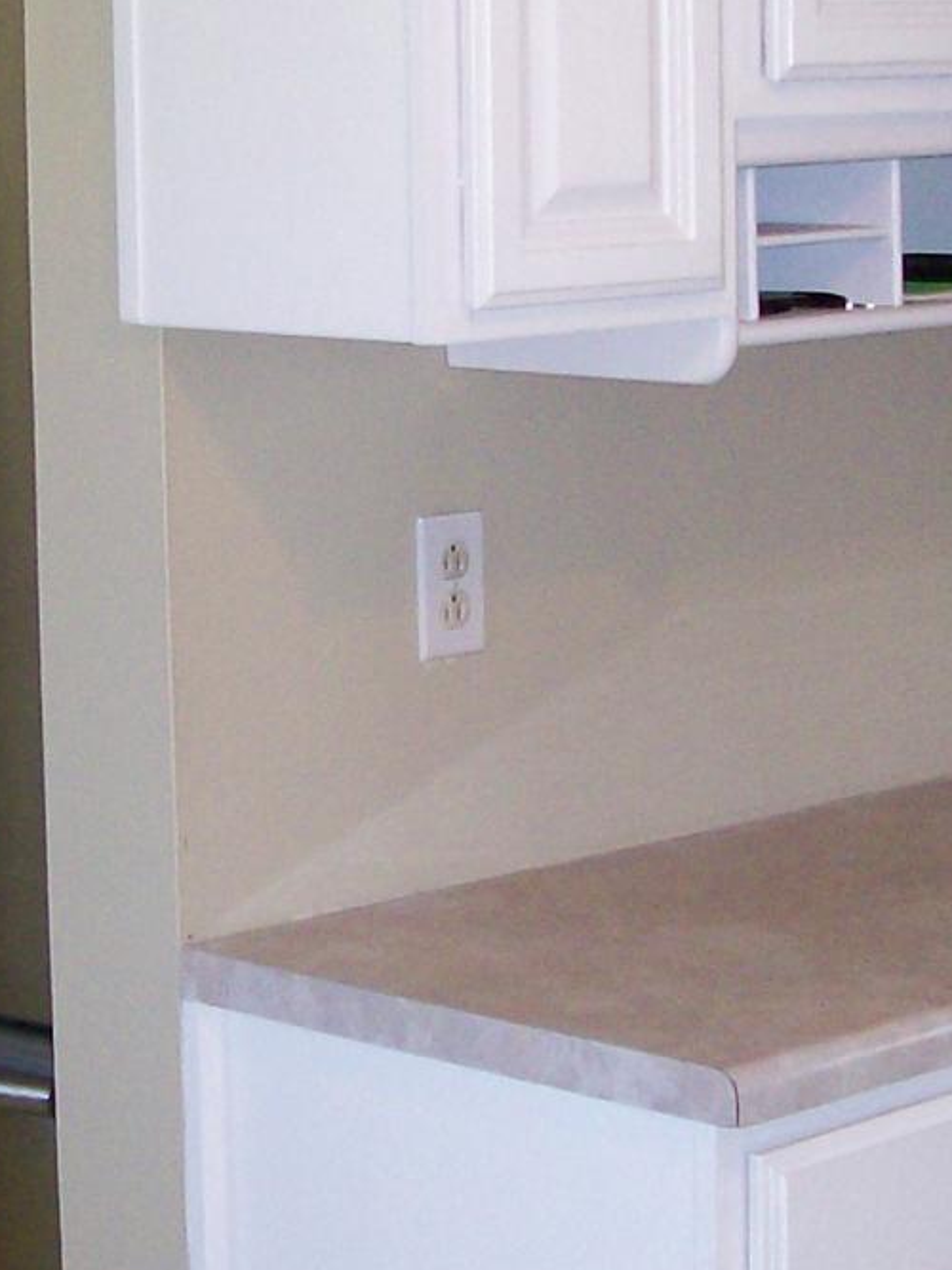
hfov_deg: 13.7
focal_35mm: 108
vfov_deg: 18.2
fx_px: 3962
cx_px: 369
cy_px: 524
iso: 140
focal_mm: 6
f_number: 2.7
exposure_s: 1/64
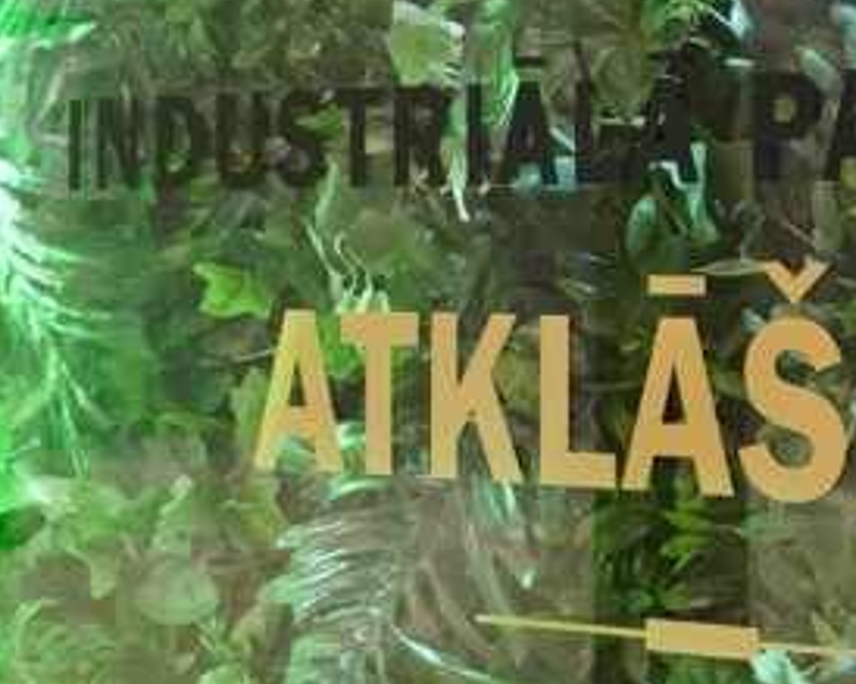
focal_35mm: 144
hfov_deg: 12.9
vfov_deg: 10.6
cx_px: 1165
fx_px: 3647
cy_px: 47
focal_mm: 35
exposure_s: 1/200
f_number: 7.1
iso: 8000
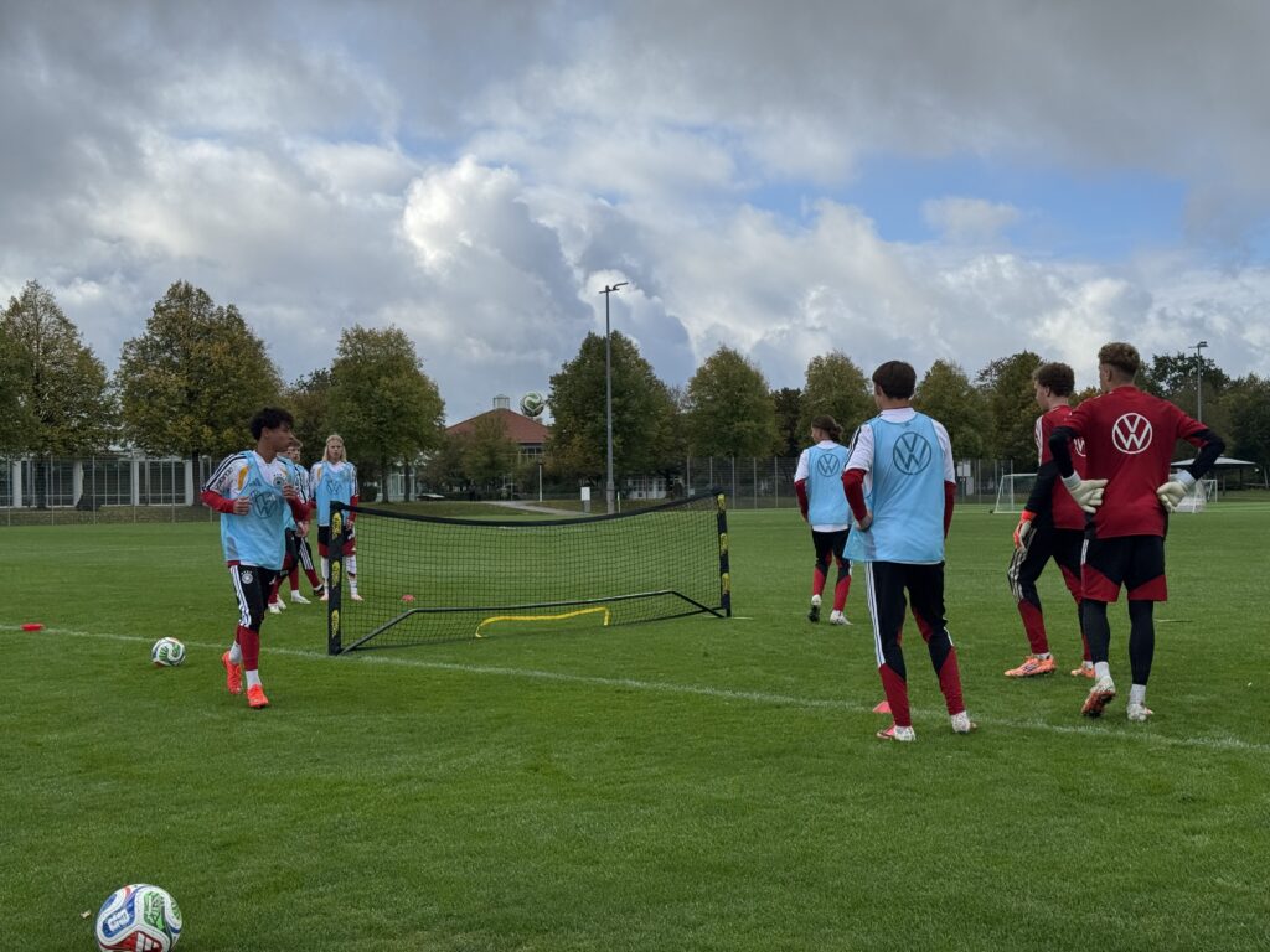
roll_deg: +1.0
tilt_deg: +1.3
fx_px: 1761
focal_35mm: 48
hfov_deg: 39.7
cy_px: 476
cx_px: 635
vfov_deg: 30.3
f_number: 1.78
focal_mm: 6.76
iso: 64
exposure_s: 1/5376
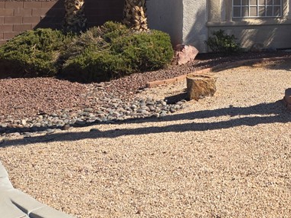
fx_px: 521
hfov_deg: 27.3
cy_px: -38
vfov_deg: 22.0
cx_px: 355
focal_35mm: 62
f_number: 1.8
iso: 25
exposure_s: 1/2321
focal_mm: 5.4
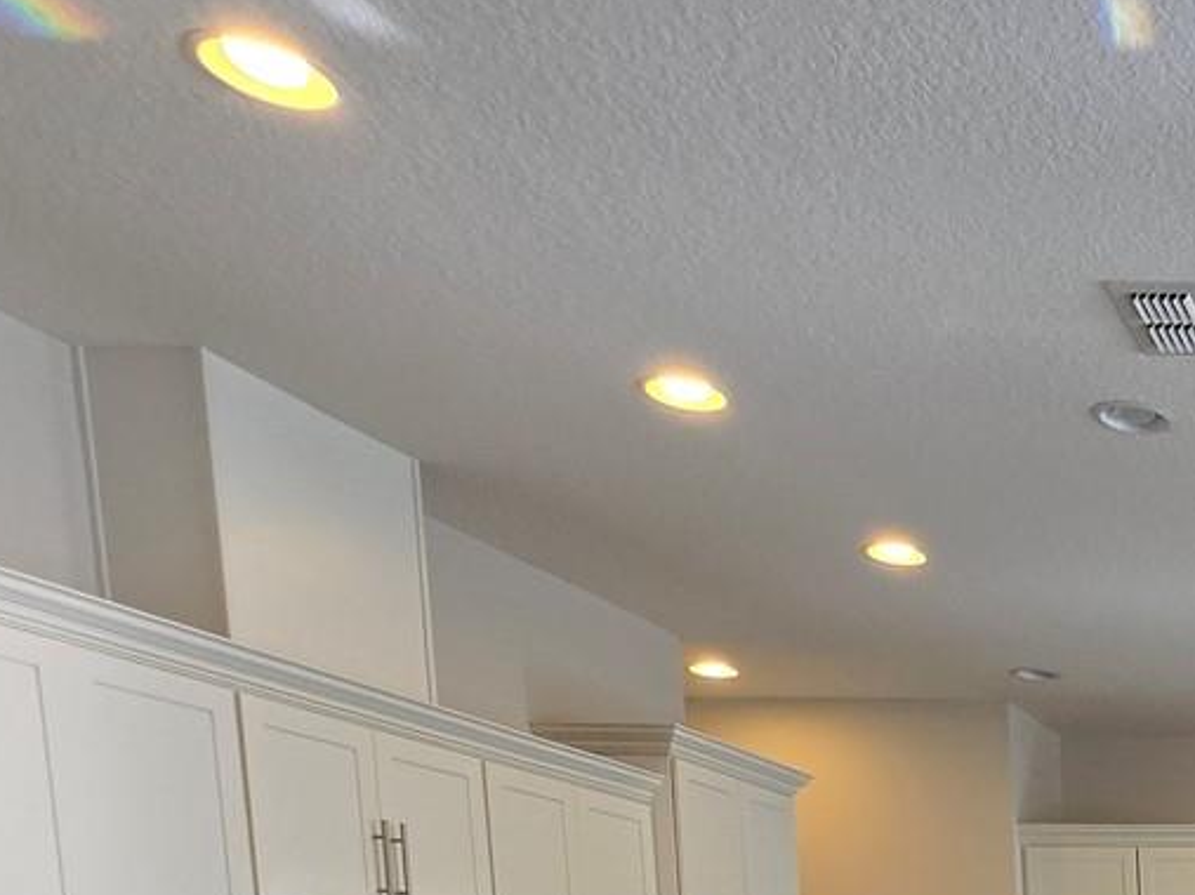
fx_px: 1415
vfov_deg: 28.0
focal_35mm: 41
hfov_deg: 32.0
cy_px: 1213
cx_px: 1626
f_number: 2.2
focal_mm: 1.7
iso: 50
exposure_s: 1/60
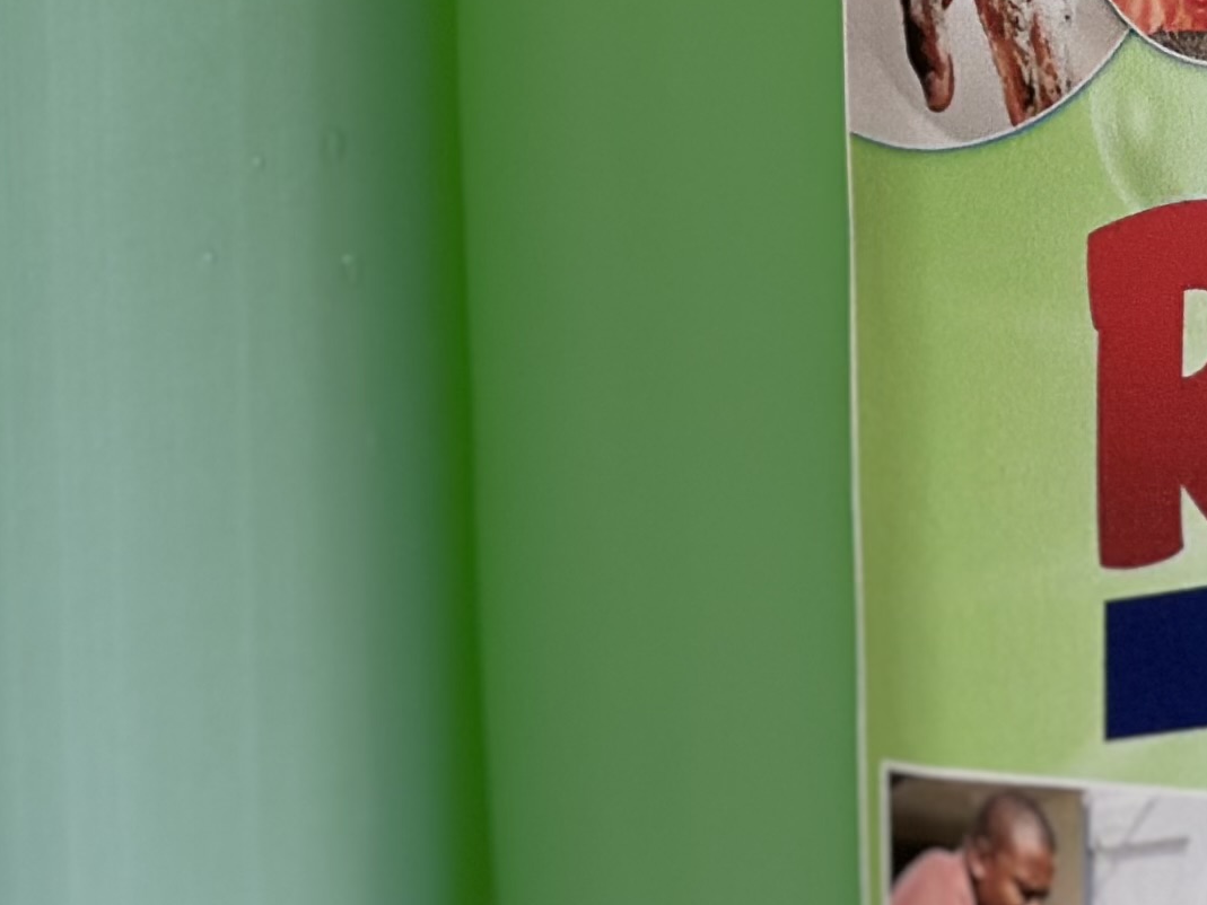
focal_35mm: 181
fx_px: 6312
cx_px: 565
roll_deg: +1.8
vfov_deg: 8.2
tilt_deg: -16.5
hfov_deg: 10.9
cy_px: -23
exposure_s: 1/184
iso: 80
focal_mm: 6.86
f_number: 1.78
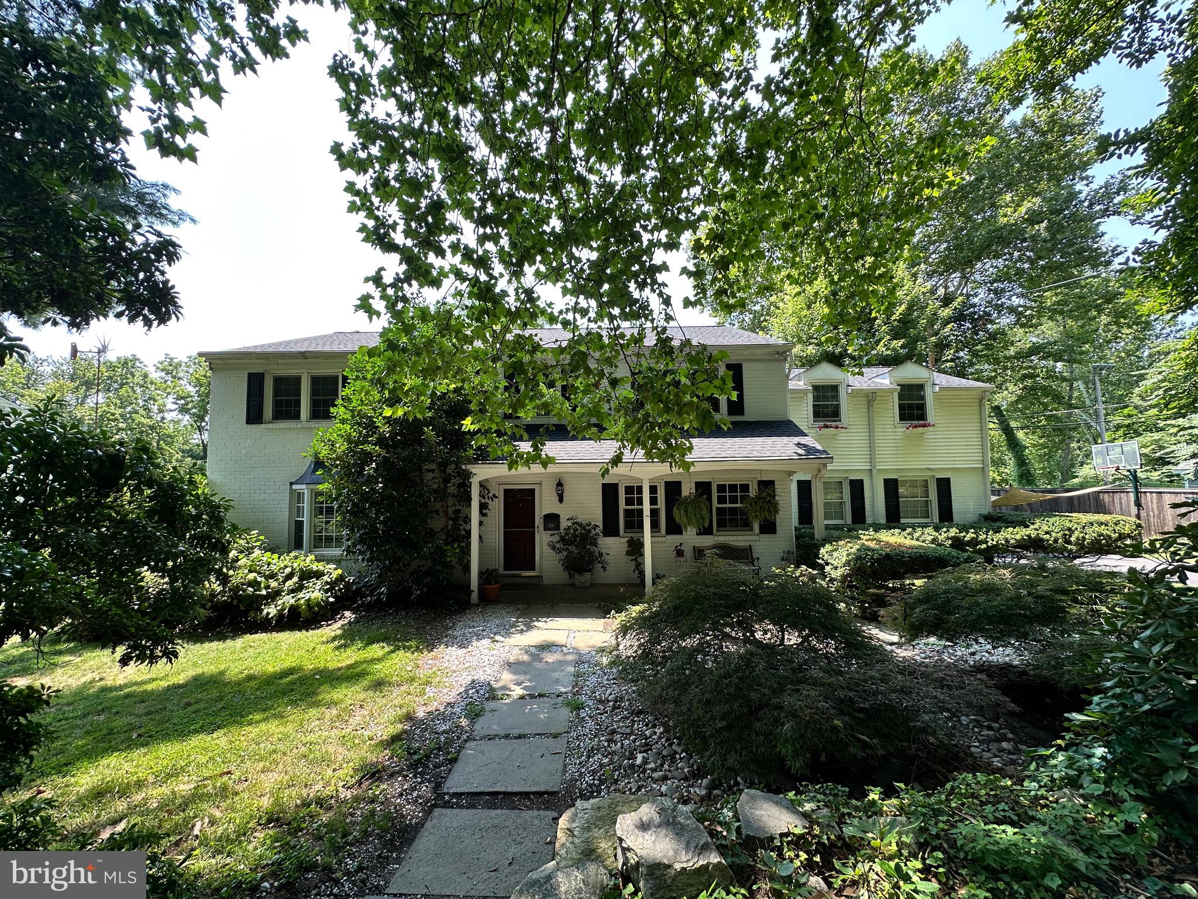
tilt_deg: +4.5
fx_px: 485
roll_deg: +0.9
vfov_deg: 85.7
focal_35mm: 14
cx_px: 599
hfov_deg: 102.1
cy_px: 450
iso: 40
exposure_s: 1/196
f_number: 2.2
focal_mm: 2.22
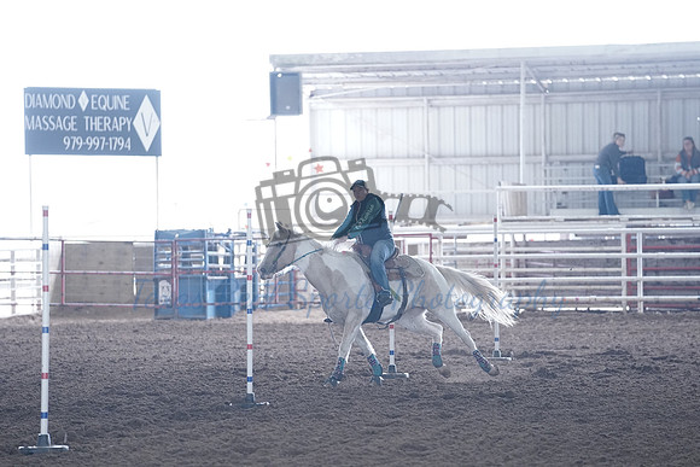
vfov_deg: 6.9
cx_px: 350
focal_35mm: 200
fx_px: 3890
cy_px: 234
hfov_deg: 10.3
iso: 5000
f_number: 2.8
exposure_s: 1/1000
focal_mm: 200
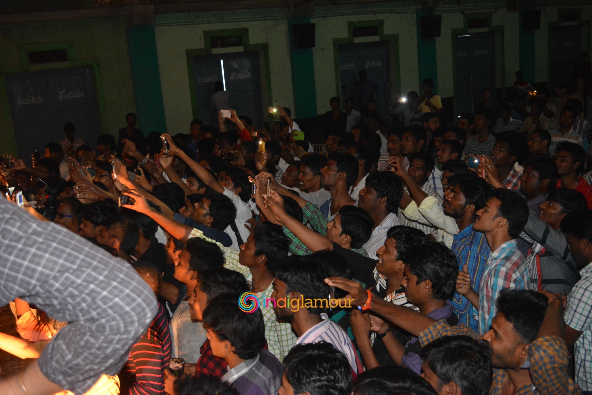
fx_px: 641
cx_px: 296
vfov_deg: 34.2
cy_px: 198
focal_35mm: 39
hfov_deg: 49.6
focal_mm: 26
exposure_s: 1/60
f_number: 4
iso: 3200
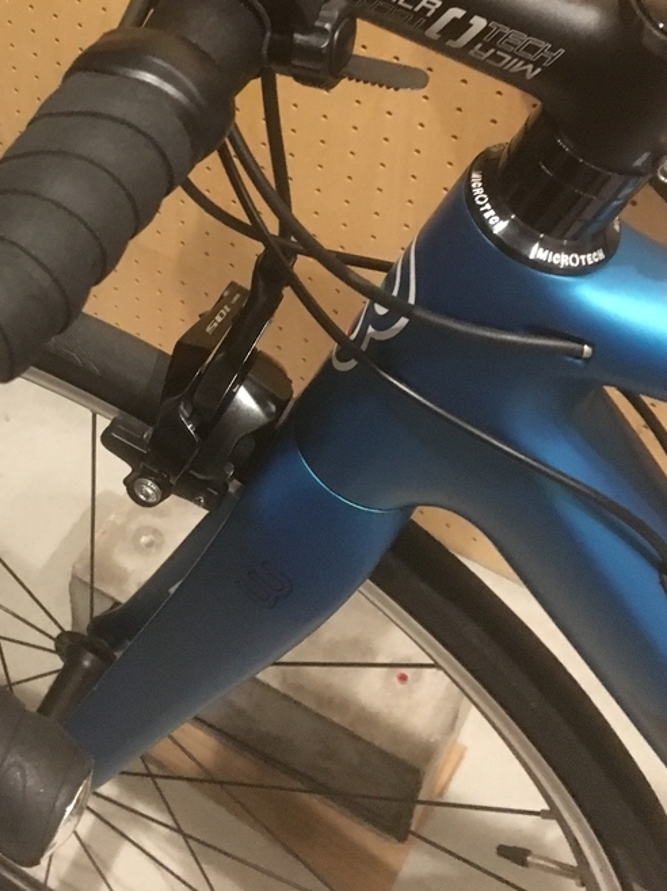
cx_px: 83
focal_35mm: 53
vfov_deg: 34.7
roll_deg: +3.0
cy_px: 138
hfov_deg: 26.7
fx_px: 1363
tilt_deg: -40.0
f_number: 2.2
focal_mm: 4.15
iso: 320
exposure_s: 1/15
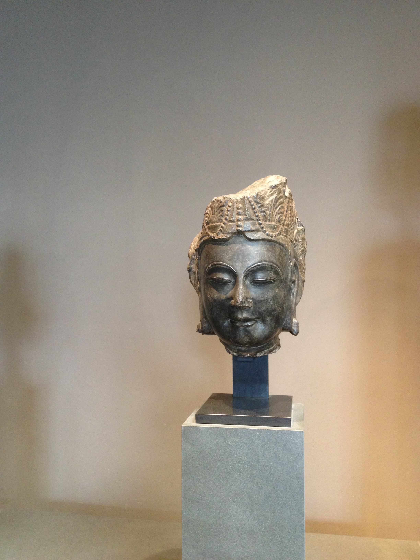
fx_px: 566
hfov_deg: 40.7
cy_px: 280
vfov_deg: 52.6
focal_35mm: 35
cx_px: 210
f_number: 2.4
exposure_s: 1/20
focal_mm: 4.28
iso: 200
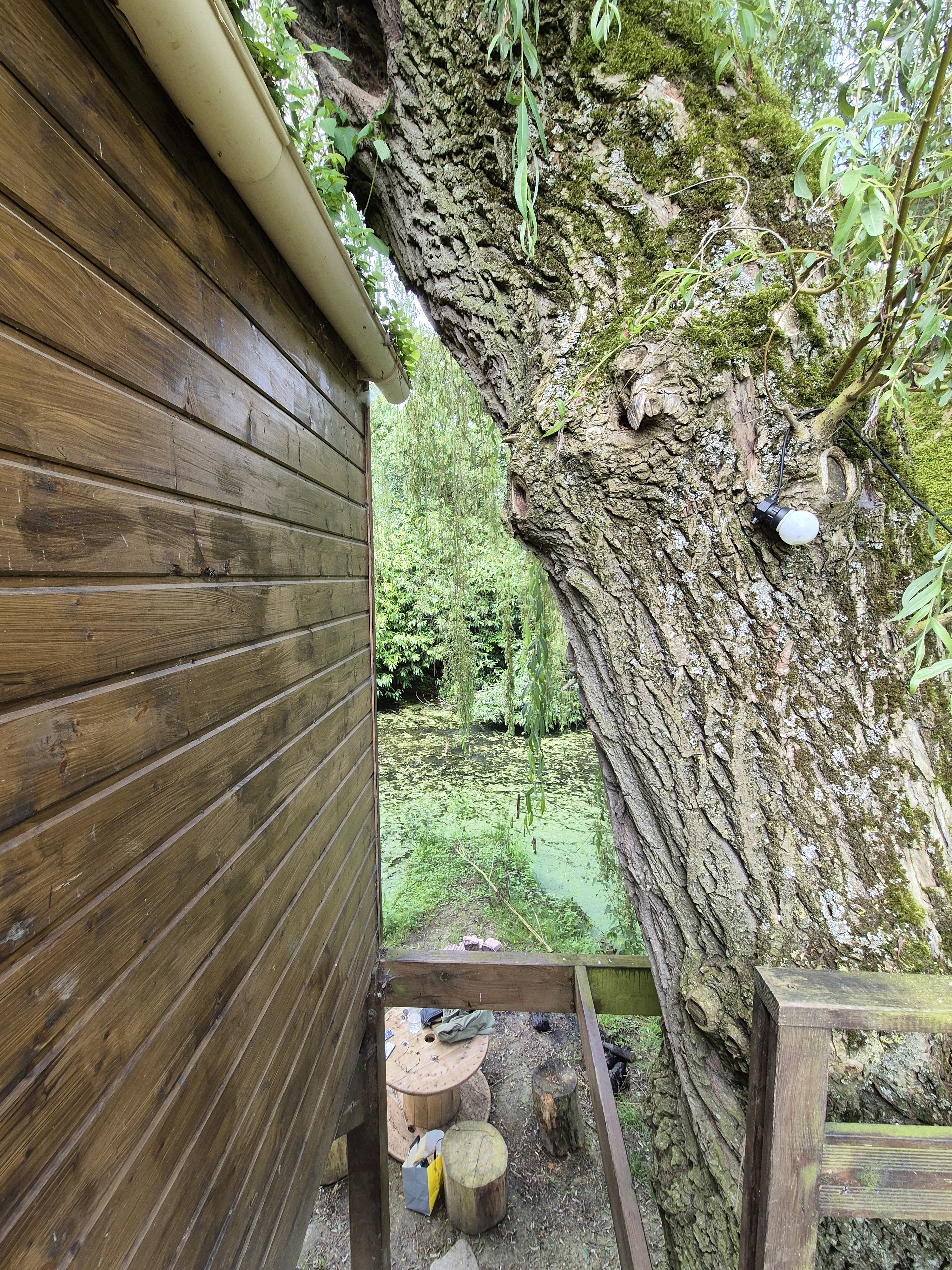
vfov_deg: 106.2
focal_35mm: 13
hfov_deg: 89.9
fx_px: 477
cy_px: 635
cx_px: 476
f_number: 2.2
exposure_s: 1/100
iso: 64
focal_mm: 2.2
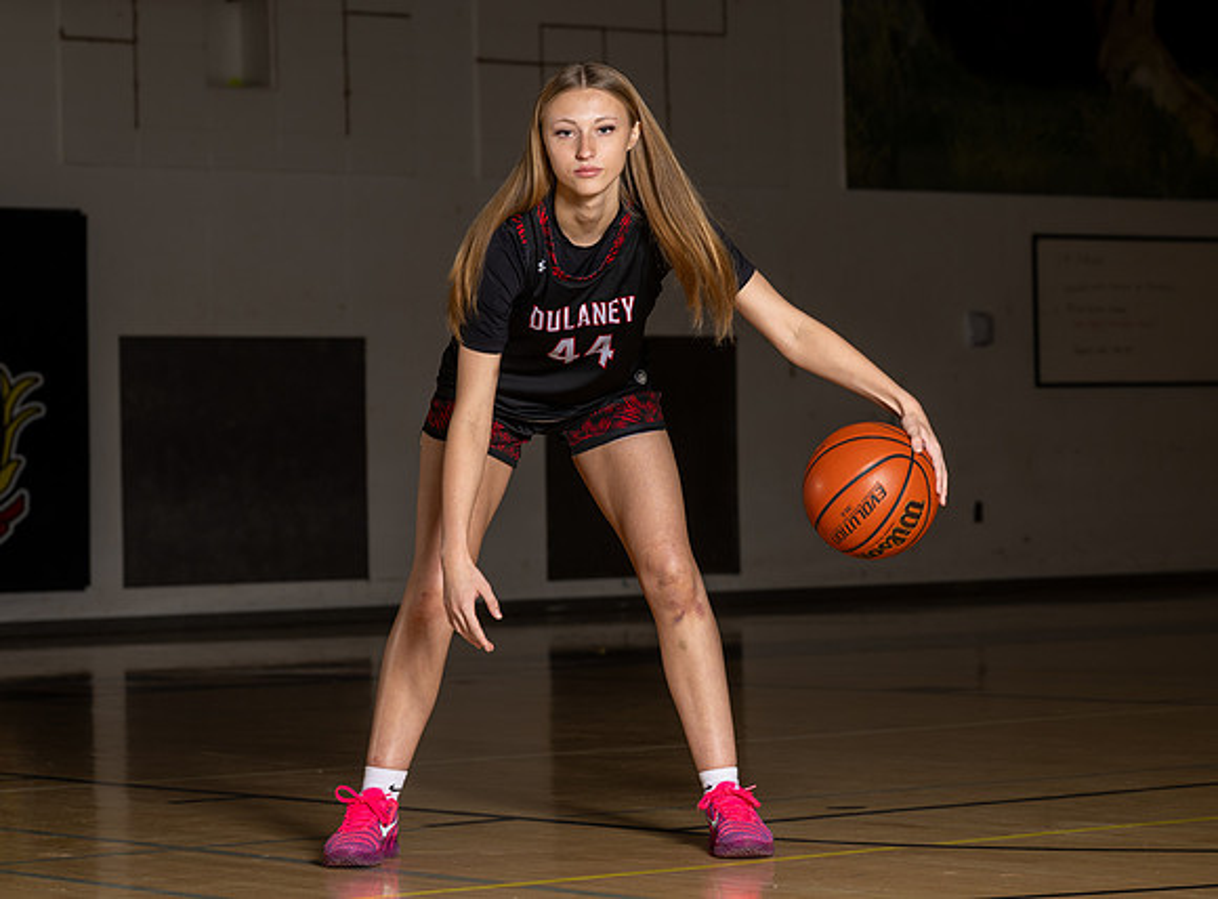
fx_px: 4113
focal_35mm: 118
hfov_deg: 16.8
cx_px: 578
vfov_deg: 12.5
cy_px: 375
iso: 80
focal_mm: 73
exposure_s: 1/200
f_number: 4.5
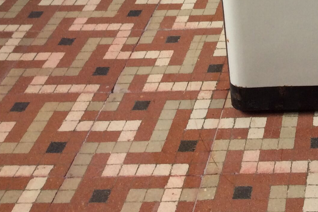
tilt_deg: -26.3
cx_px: 379
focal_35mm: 81
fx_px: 716
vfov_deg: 15.9
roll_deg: +1.1
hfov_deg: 23.0
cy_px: -74
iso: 32
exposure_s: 1/25
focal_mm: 3.3
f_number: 2.4
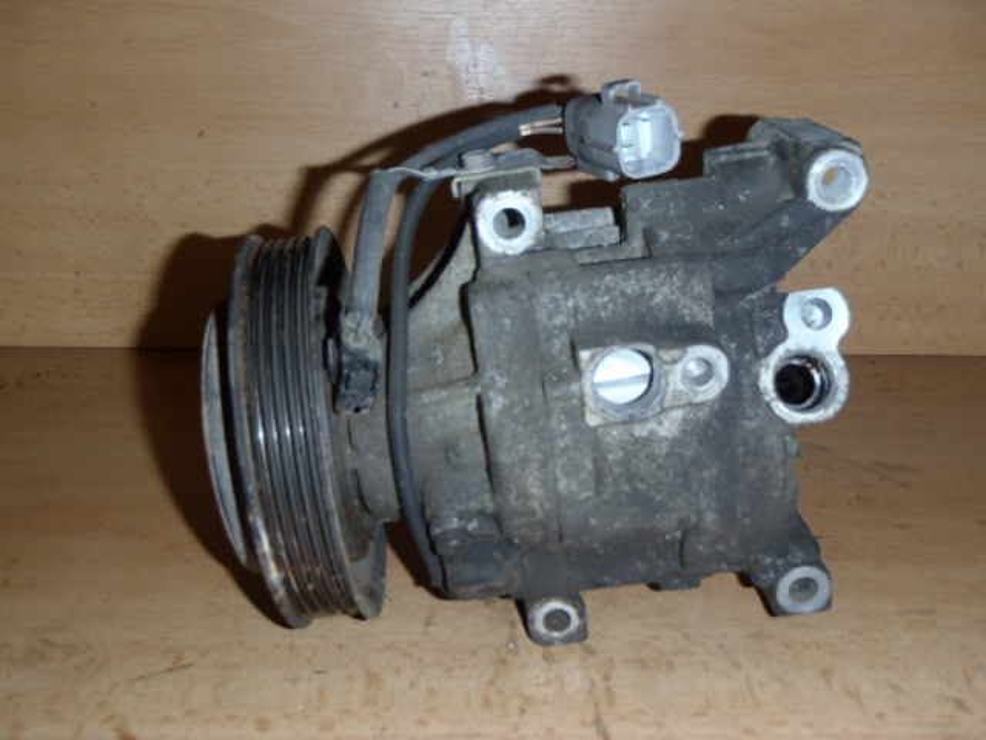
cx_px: 493
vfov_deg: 37.7
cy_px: 370
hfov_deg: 49.0
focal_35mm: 38
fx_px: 1082
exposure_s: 1/40
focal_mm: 6.83
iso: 100
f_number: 4.6
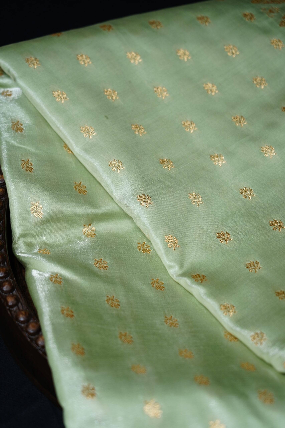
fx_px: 1247
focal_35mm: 105
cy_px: 214
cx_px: 142
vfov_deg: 19.5
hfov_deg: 13.0
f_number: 4
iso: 500
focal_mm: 105
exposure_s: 1/200
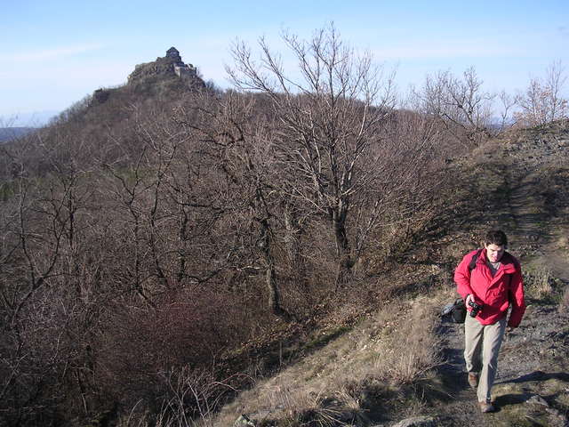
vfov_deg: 37.7
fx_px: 625
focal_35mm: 38
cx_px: 284
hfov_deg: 49.0
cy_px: 214
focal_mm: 5.8
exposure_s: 1/496
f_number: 2.8
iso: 100
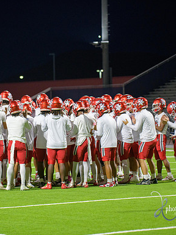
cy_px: 118
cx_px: 39
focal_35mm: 196
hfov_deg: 7.6
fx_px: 1329
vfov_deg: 10.1
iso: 1250
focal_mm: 135
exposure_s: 1/250
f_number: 2.8
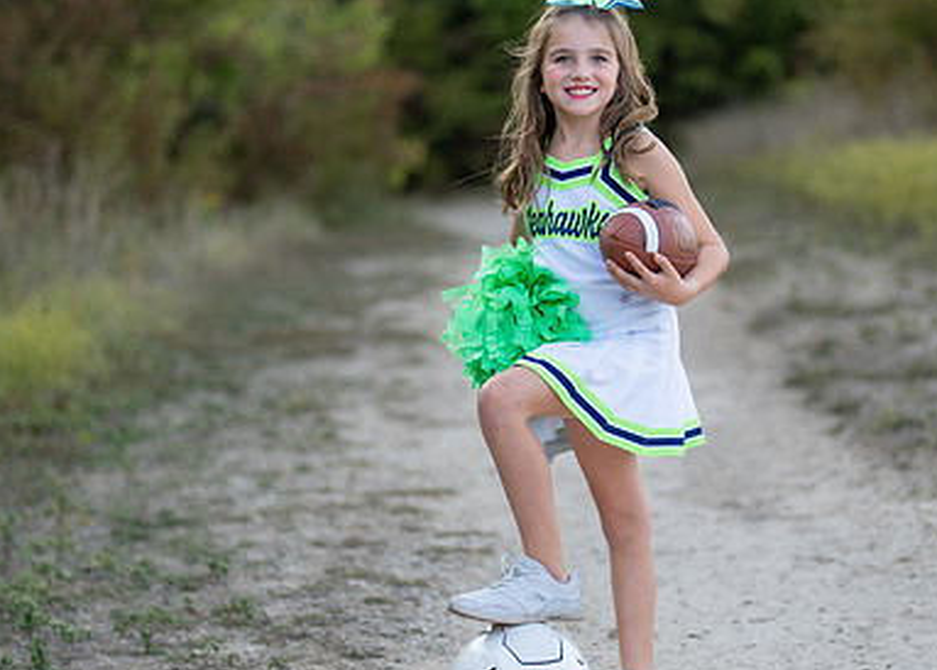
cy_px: 327
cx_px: 600
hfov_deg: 19.9
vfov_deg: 14.3
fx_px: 2663
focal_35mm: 100
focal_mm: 50
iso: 100
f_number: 1.2
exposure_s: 1/1000
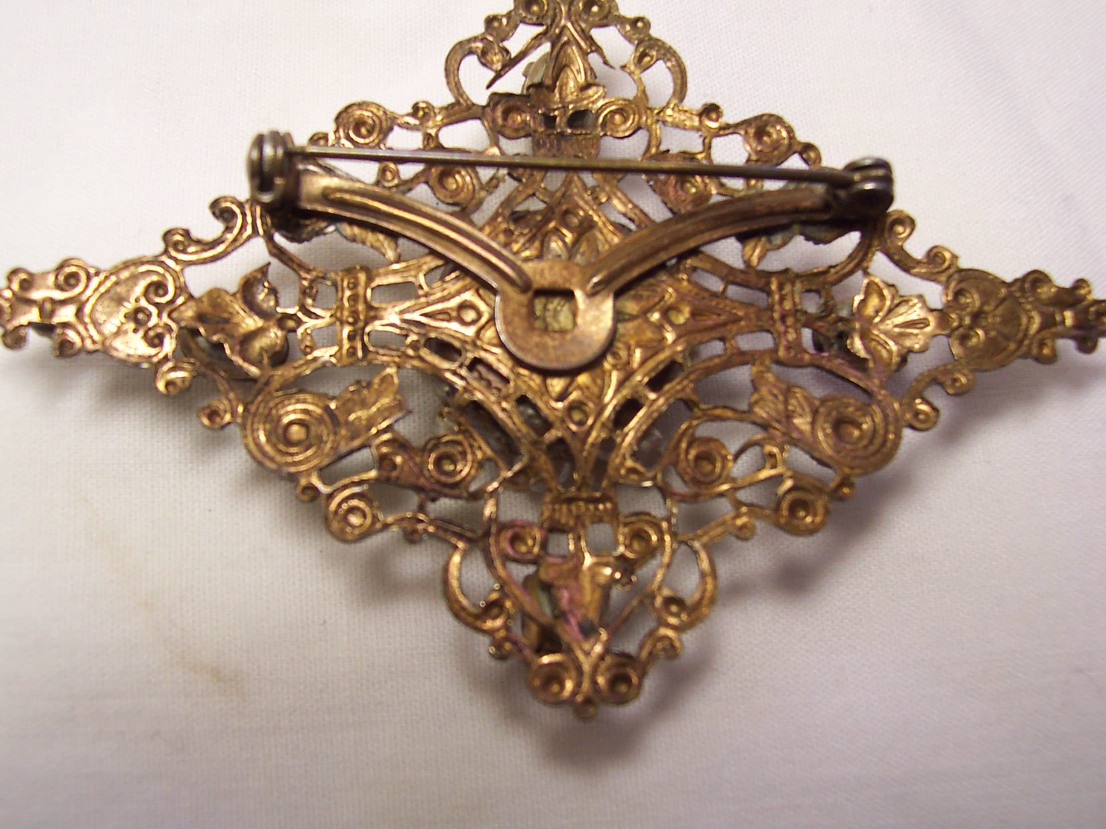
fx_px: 1182
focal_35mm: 37
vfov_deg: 38.7
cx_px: 553
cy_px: 414
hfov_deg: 50.1
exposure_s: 1/45
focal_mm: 5.6
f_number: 2.8
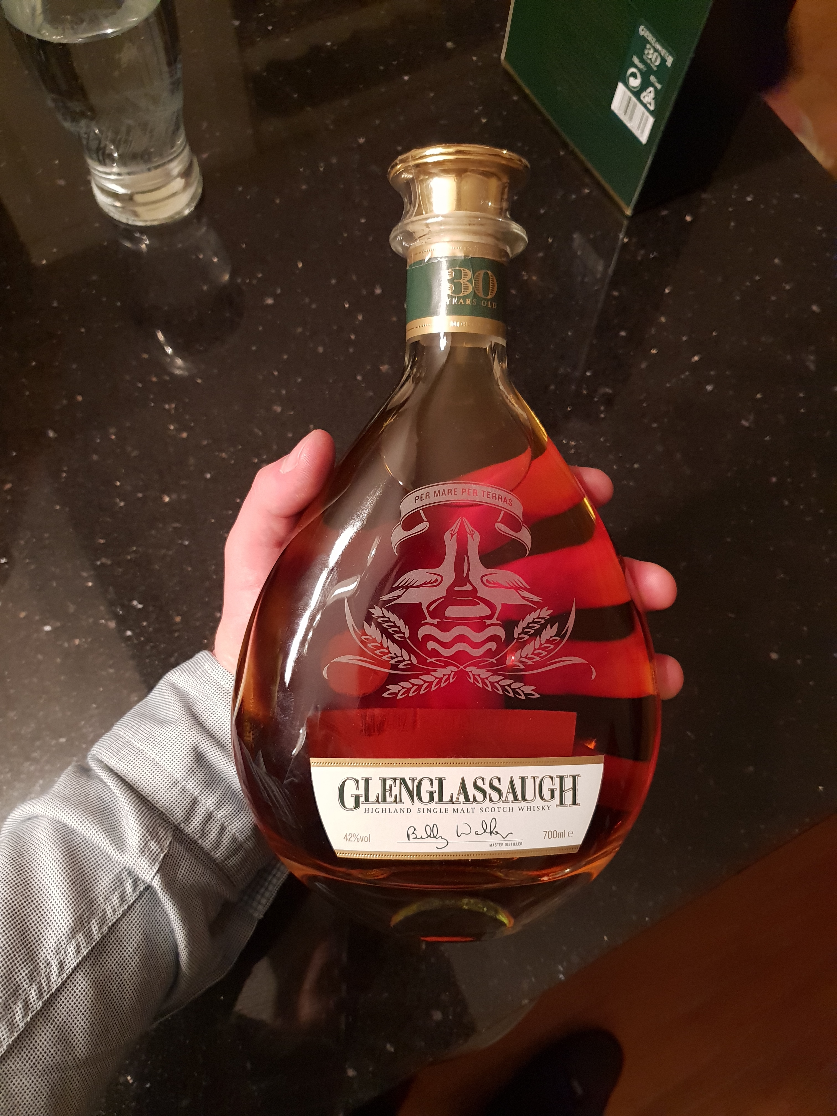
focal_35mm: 26
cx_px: 418
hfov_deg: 53.1
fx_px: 838
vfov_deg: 67.3
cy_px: 558
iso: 320
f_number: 1.5
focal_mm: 4.3
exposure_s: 1/33
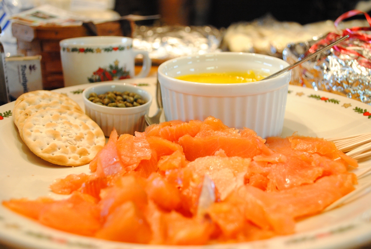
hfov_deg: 49.5
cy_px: 124
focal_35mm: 39
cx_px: 186
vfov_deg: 34.3
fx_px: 402
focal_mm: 26
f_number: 4.2
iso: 800
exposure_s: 1/15
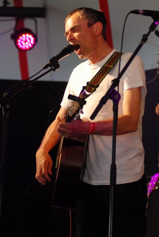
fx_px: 793
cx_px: 80
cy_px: 118
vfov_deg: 17.0
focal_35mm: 120
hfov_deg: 11.5
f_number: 2.8
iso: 1600
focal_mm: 80
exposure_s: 1/400
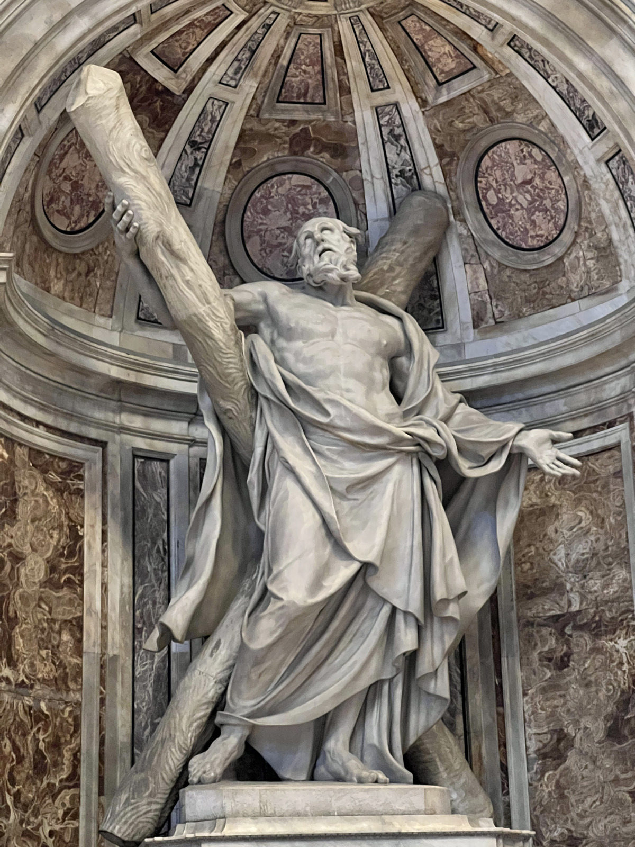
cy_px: 424
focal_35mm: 77
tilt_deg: +15.7
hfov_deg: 19.1
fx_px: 1883
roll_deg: +1.7
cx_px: 318
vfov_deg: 25.3
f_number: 2.8
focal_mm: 9
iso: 1600
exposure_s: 1/25
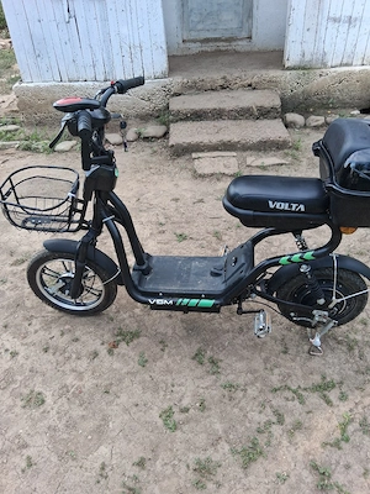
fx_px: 371
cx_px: 185
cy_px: 247
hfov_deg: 53.1
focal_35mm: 26
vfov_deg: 67.3
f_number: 1.8
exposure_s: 1/100
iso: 40
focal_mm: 3.98
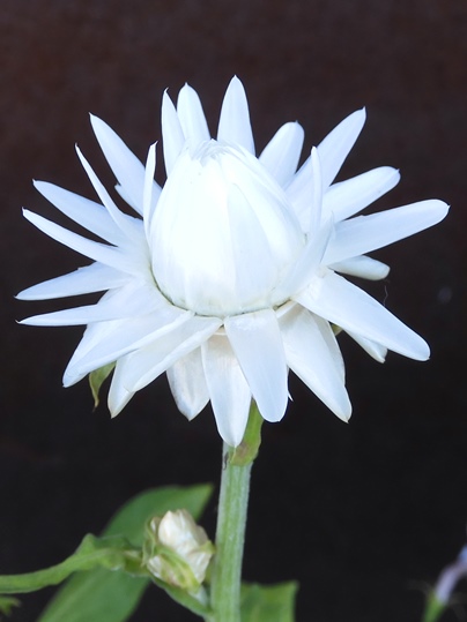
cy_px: 311
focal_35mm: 45
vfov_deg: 42.1
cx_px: 234
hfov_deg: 32.2
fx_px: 810
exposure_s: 1/80
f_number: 4
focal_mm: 8
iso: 100
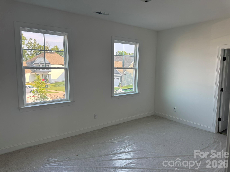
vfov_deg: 56.8
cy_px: 86
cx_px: 115
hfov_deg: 71.6
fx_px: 159
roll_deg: -0.7
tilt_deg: -5.7
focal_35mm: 24
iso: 80
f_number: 1.78
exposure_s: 1/186
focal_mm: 6.76
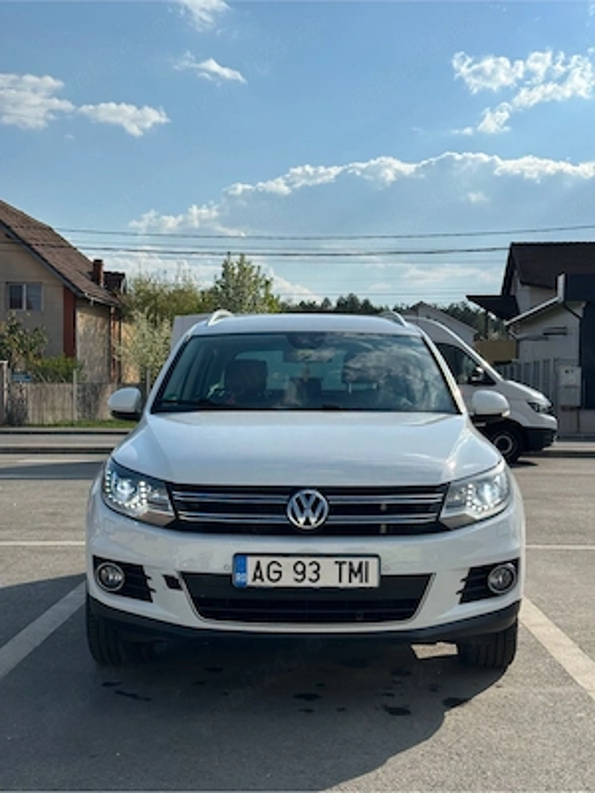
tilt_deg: +0.0
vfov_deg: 39.7
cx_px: 298
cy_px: 396
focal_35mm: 48
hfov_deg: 30.3
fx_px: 1100
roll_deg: -0.5
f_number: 1.78
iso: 64
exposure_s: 1/7092
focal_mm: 6.86
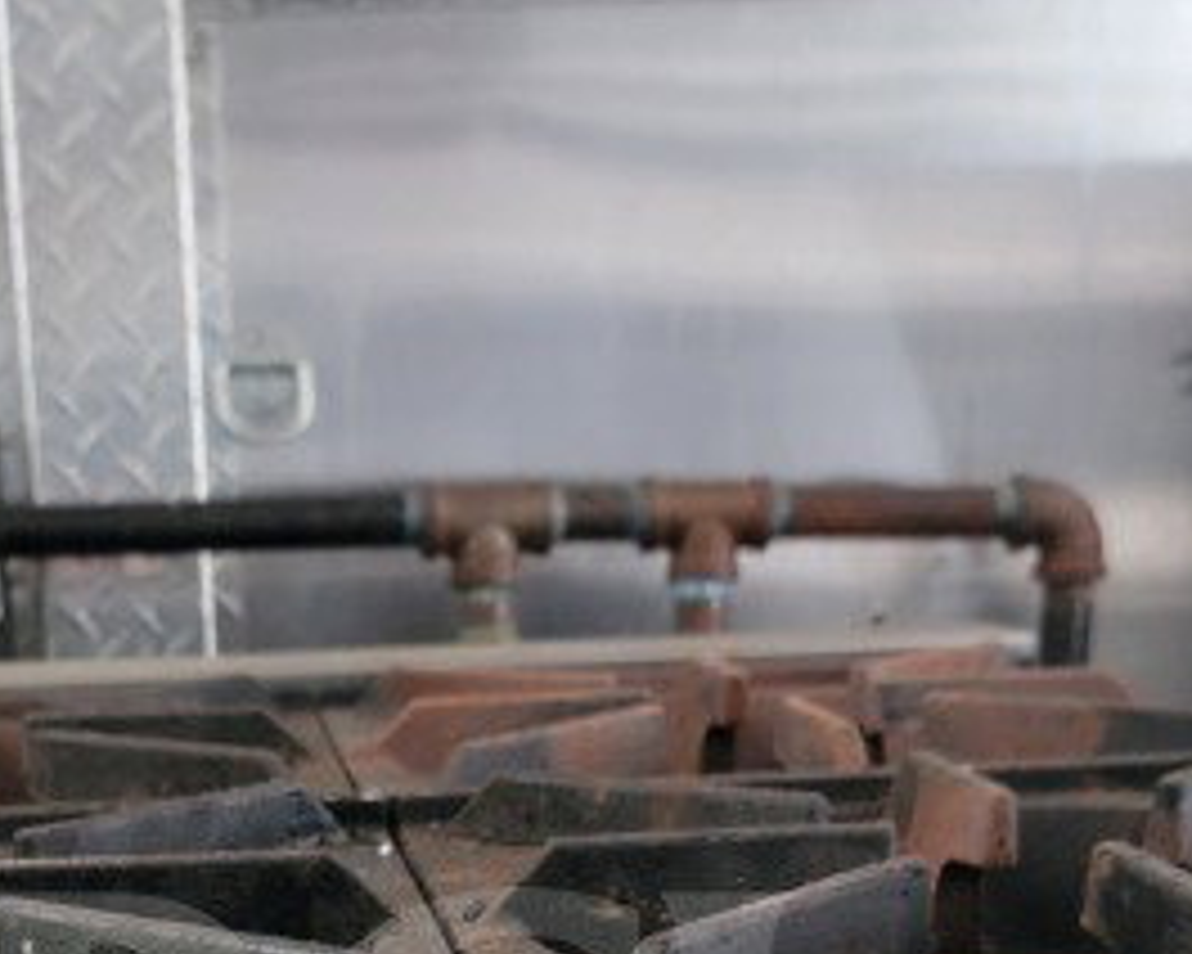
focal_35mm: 72
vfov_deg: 19.6
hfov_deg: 26.2
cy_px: 1249
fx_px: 2540
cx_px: 382
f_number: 1.8
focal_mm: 6.7
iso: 500
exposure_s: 1/24
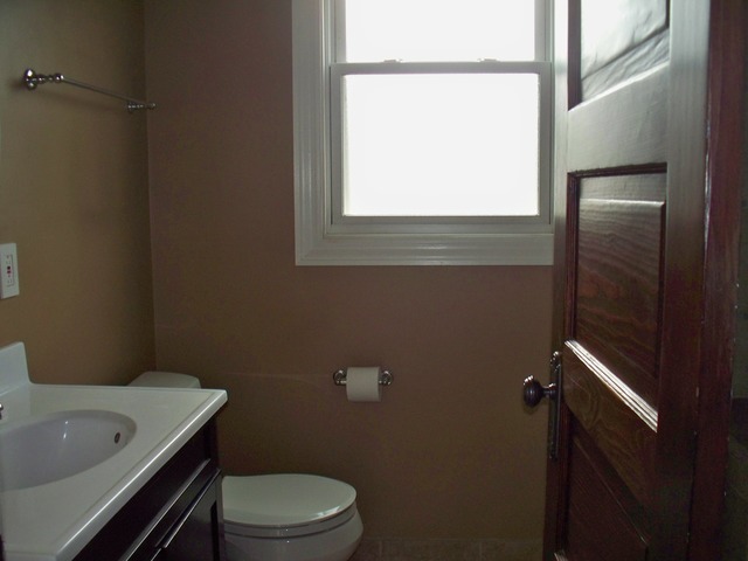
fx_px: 756
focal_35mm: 35
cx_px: 374
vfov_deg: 40.7
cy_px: 280
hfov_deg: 52.6
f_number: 2.8
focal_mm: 7.54
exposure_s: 1/30
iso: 200
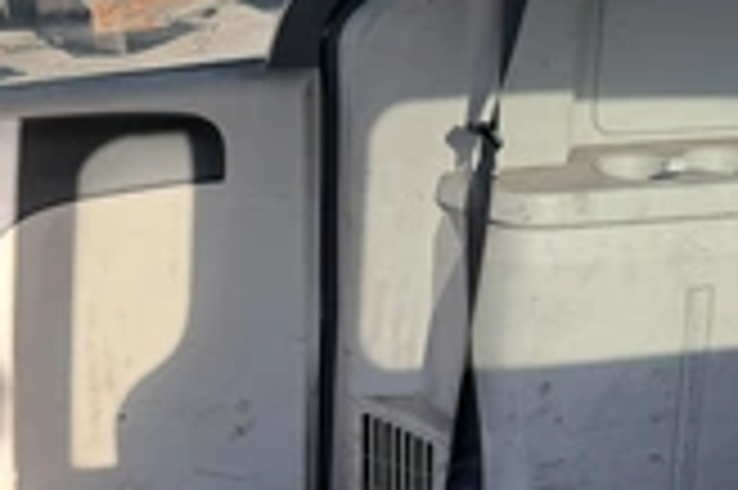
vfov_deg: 22.1
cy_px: 328
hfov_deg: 31.0
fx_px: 1249
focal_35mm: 61
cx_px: 36
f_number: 1.78
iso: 64
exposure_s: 1/249
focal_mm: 6.76
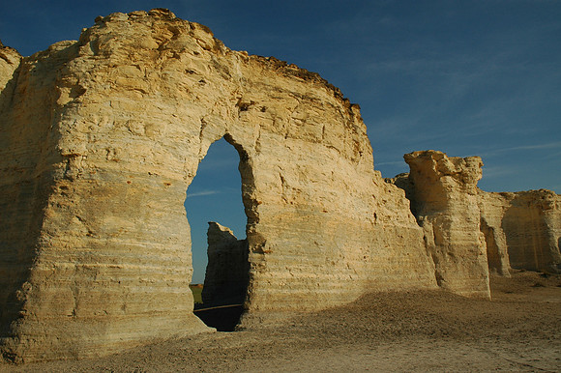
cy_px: 186
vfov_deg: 47.9
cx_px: 280
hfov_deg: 67.4
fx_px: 420
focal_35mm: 27
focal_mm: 18
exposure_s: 1/500
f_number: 11
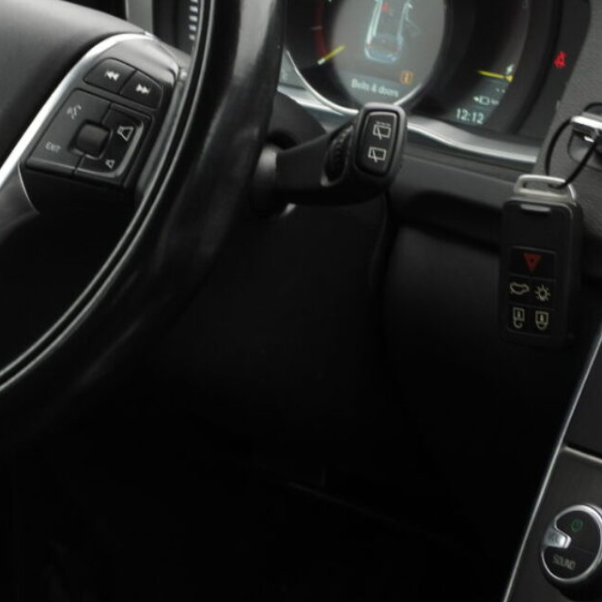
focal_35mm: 167
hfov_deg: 10.4
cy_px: 124
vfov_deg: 10.4
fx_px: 3286
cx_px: -27
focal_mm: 15.3
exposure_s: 1/60
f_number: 3.5
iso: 140
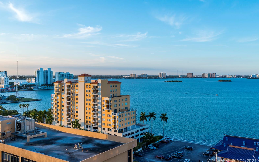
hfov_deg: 54.0
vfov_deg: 35.3
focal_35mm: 36
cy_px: 77
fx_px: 254
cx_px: 129
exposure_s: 1/500
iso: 400
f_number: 10
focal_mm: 35
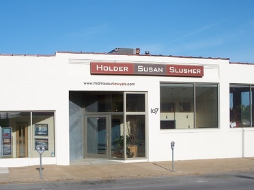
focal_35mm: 53
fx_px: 389
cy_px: 112
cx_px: 120
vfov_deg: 27.5
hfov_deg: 36.2
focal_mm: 7.8
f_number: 4
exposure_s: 1/800
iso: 64
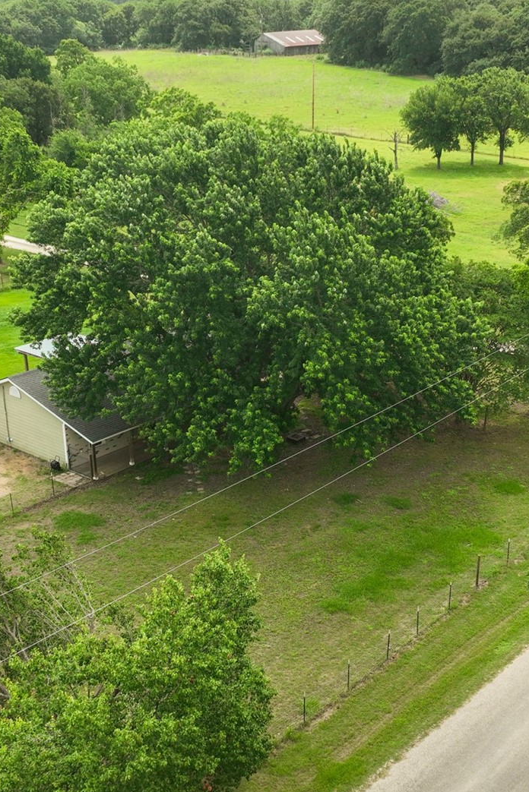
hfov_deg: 27.5
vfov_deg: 40.0
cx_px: 264
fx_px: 1079
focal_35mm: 49
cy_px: 504
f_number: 2.8
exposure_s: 1/1250
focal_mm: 12.29
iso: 200
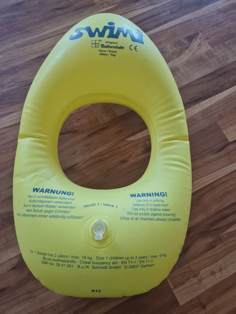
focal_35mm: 26
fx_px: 236
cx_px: 118
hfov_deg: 53.1
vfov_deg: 67.3
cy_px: 157
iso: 250
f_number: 1.8
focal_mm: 5.4
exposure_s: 1/100
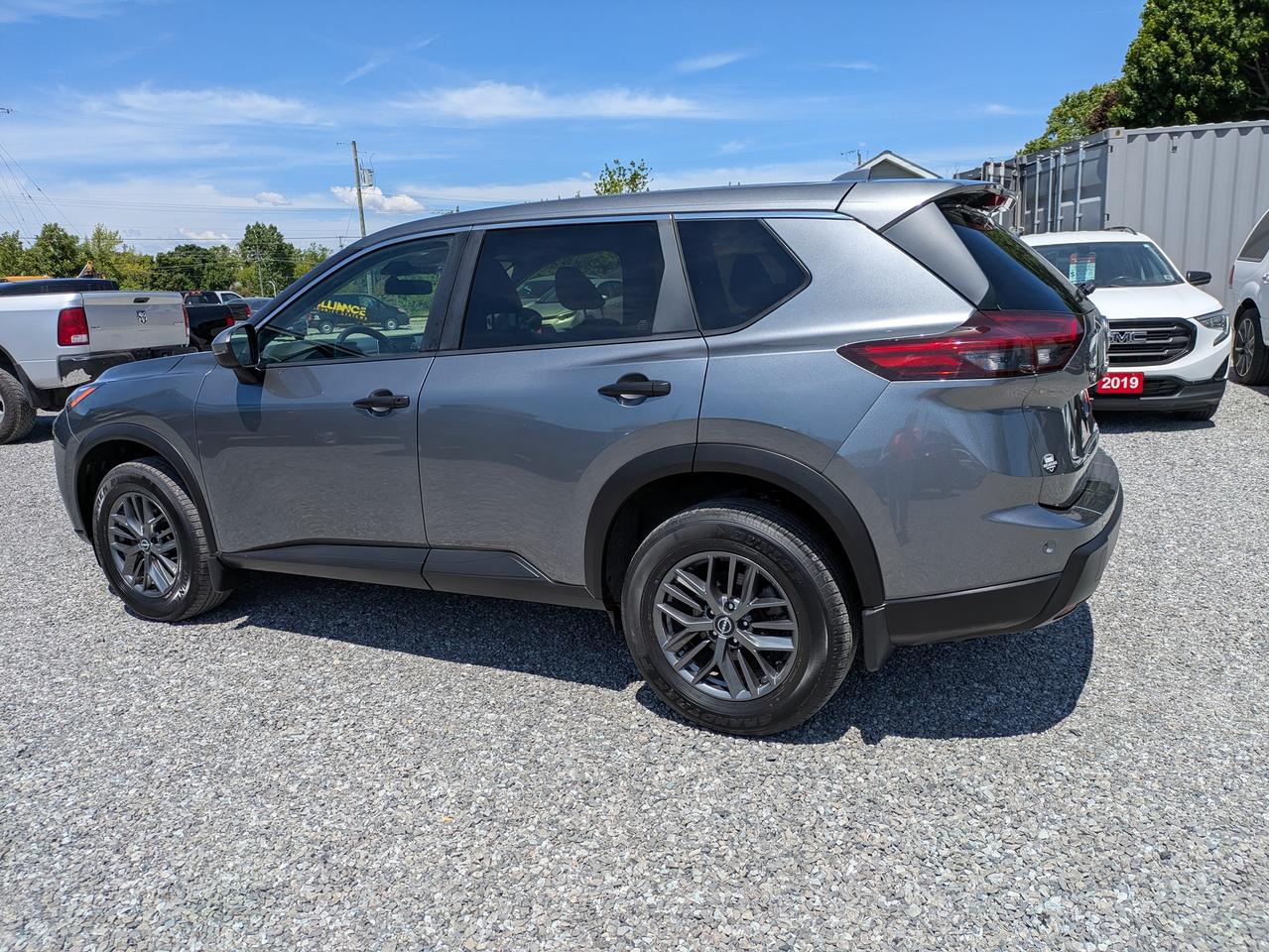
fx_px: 917
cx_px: 634
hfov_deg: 69.4
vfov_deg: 54.9
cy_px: 476
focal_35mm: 25
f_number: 1.89
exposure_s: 1/2841
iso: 45
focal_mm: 5.43
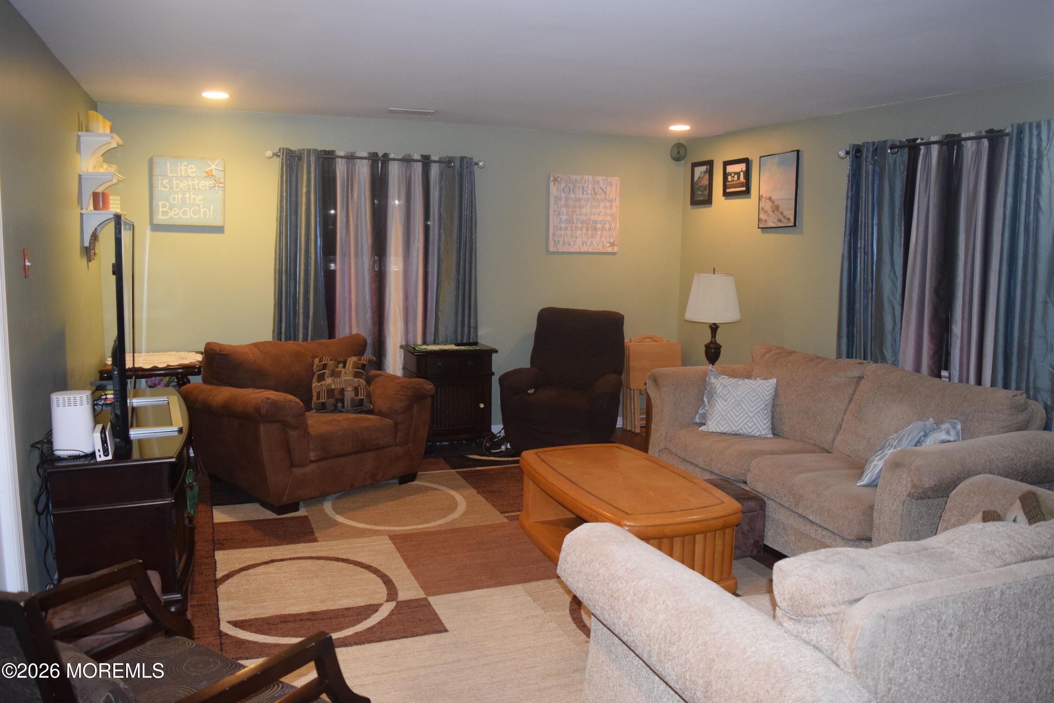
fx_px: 790
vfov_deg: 47.9
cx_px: 527
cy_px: 352
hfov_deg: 67.4
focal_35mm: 27
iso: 2200
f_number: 3.5
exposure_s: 1/60
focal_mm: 18
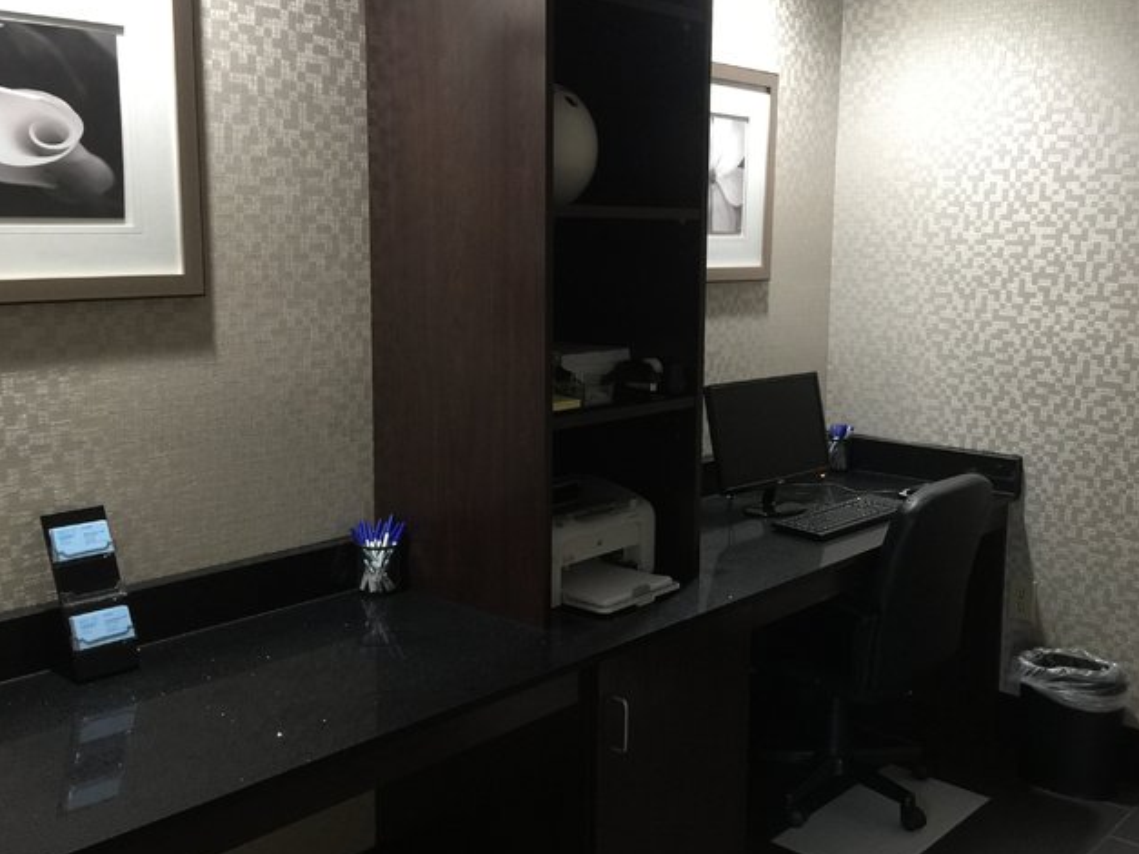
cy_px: 422
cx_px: 621
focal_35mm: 37
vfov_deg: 38.7
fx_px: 1217
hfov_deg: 50.1
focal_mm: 4.15
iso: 125
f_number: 2.2
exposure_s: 1/10
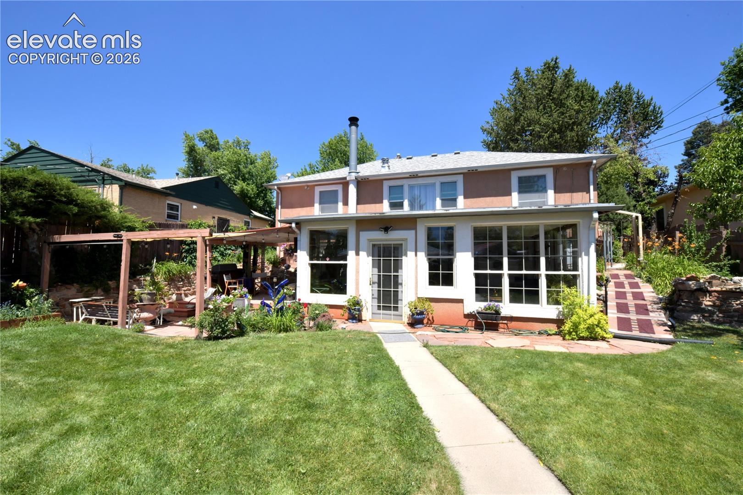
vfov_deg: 81.2
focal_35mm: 14
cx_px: 372
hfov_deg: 104.3
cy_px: 248
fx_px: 289
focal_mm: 14
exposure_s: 1/250
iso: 400
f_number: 18
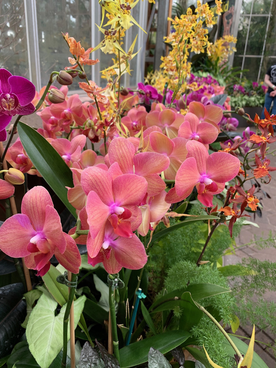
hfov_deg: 53.1
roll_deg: -1.7
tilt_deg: -20.0
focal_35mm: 26
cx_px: 138
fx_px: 276
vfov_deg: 67.3
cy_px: 184
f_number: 1.8
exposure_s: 1/121
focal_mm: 4.25
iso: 40
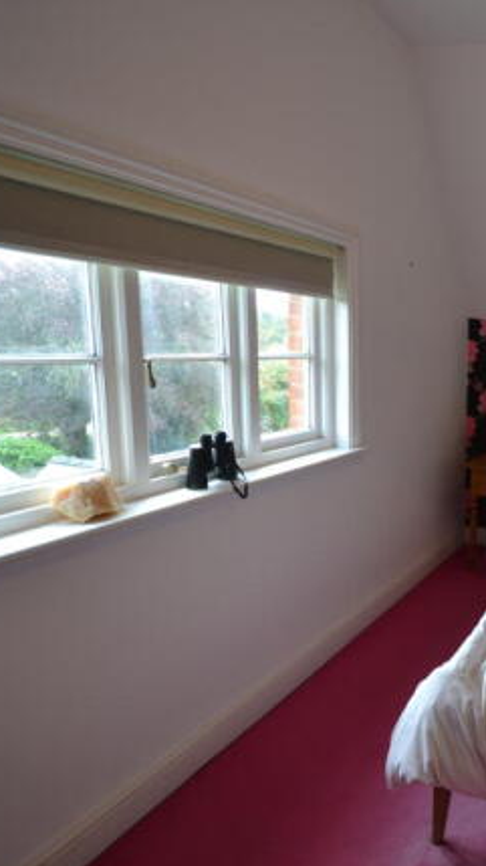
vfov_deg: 76.3
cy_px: 439
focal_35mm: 24
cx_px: 568
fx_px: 550
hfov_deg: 37.4
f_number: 4
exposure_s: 1/60
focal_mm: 10
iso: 400
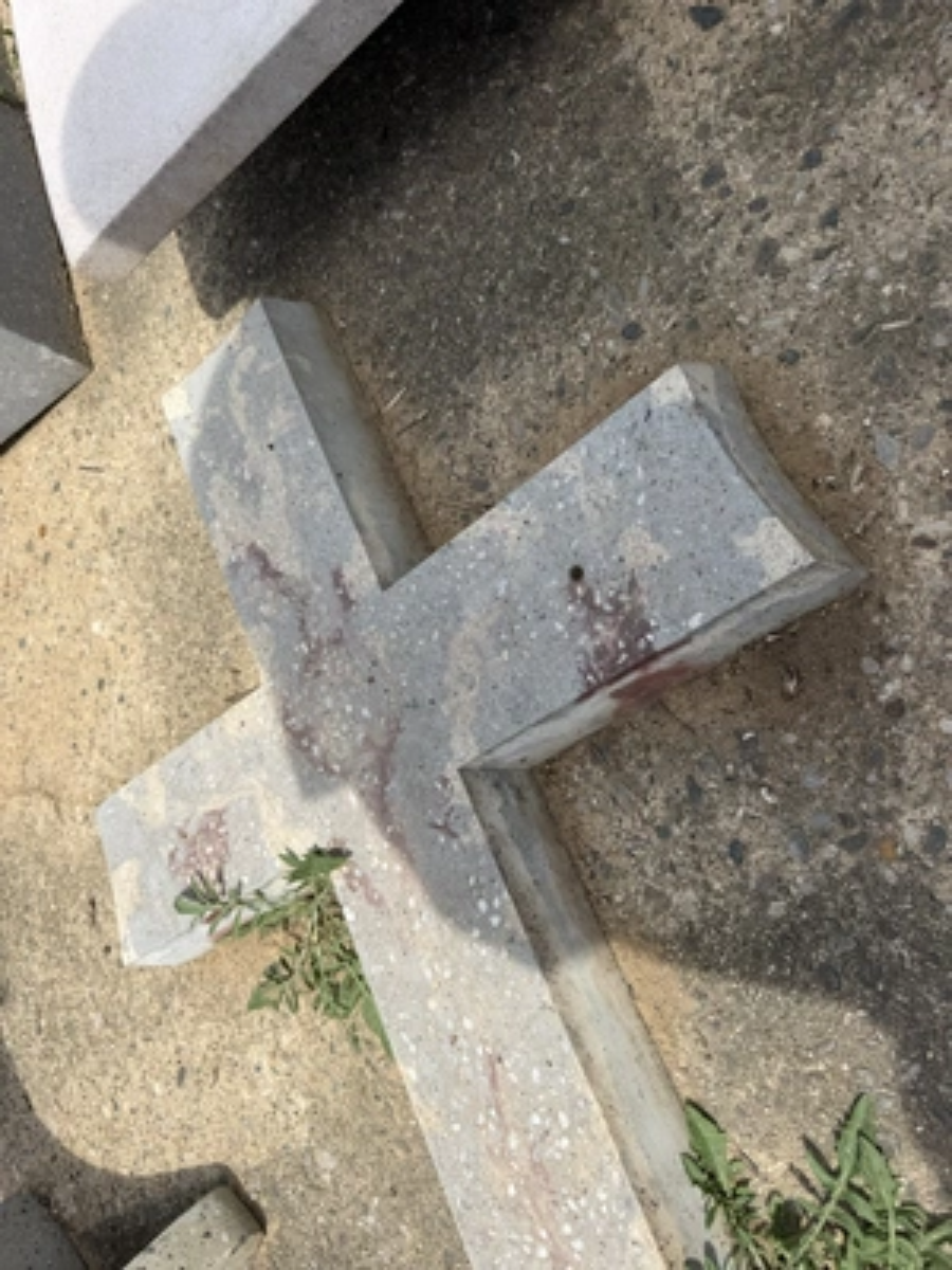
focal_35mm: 24
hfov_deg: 56.8
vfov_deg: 71.6
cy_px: 635
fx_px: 880
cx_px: 476
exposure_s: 1/3425
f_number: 1.78
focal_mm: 6.76
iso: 80
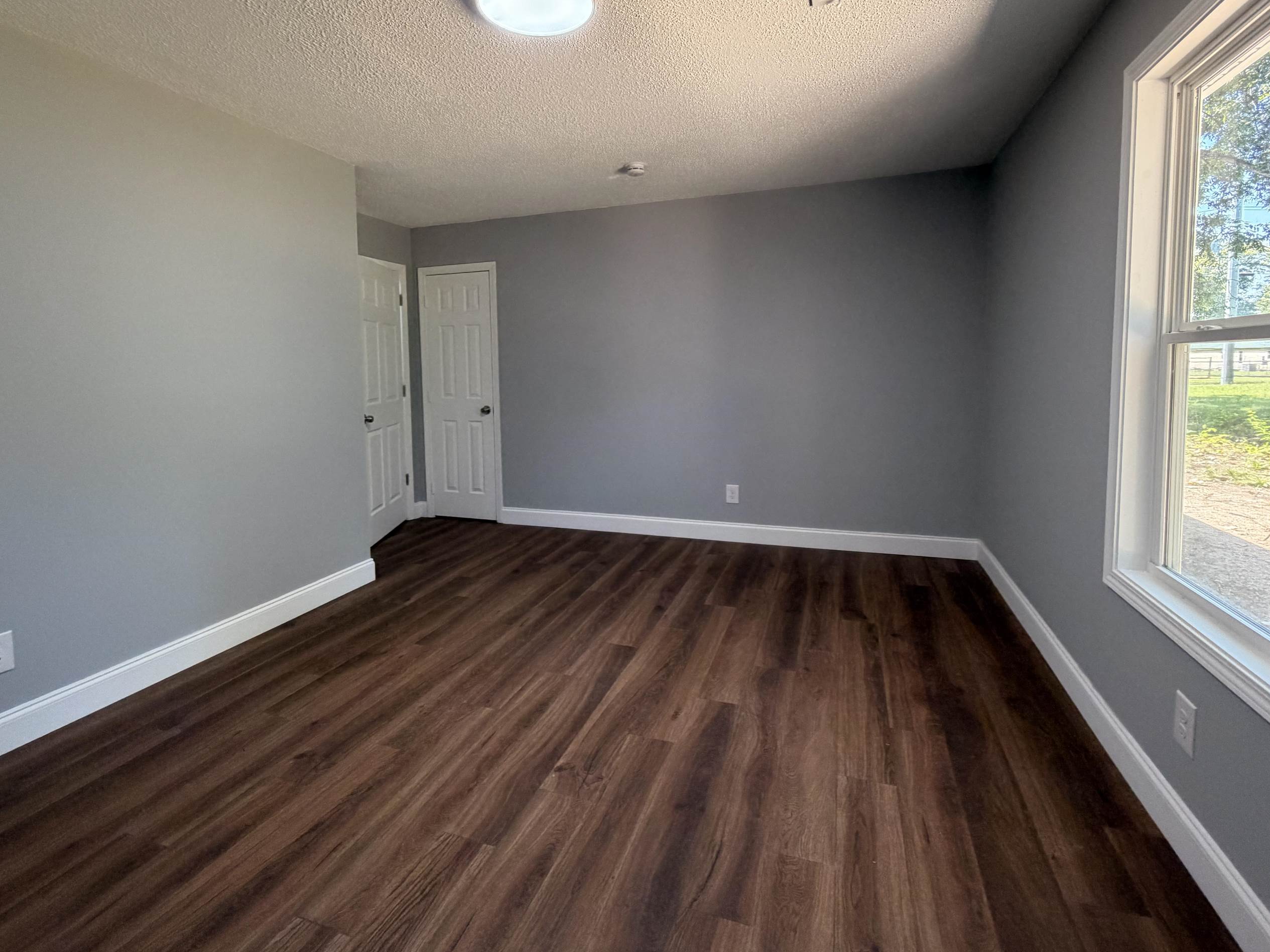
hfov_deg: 91.0
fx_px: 624
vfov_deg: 74.3
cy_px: 408
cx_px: 618
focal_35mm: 17
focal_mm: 2.22
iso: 250
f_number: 2.2
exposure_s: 1/60
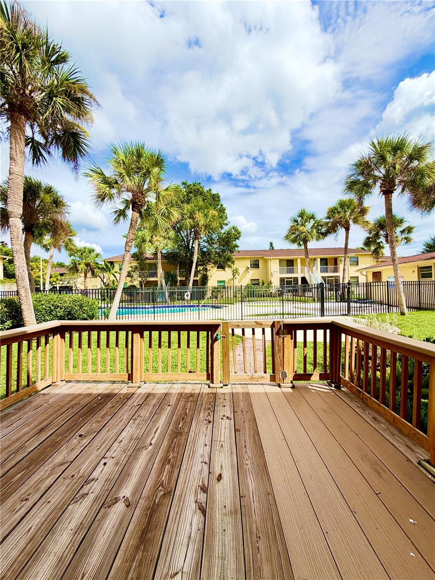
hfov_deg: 85.7
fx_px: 235
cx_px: 218
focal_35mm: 14
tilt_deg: -0.3
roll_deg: +1.4
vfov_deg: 102.1
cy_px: 290
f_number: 2.2
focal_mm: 2.22
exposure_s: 1/1339
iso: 20
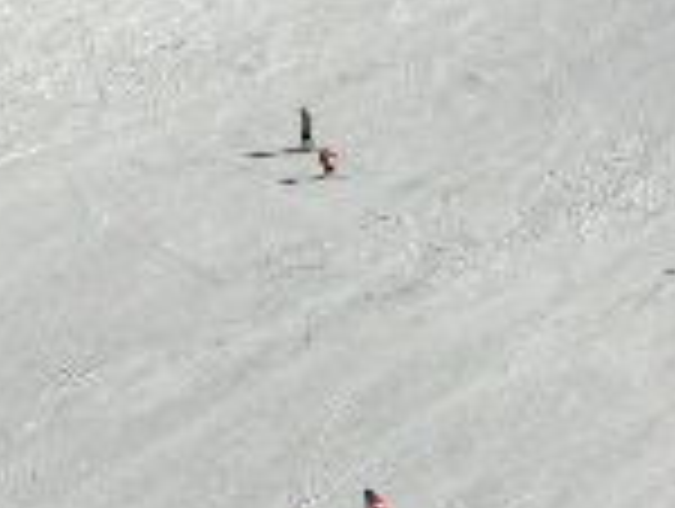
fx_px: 2910
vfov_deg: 9.6
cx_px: 144
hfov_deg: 13.2
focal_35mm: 149
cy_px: -297
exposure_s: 1/1266
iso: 100
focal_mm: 7.5
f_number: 7.8
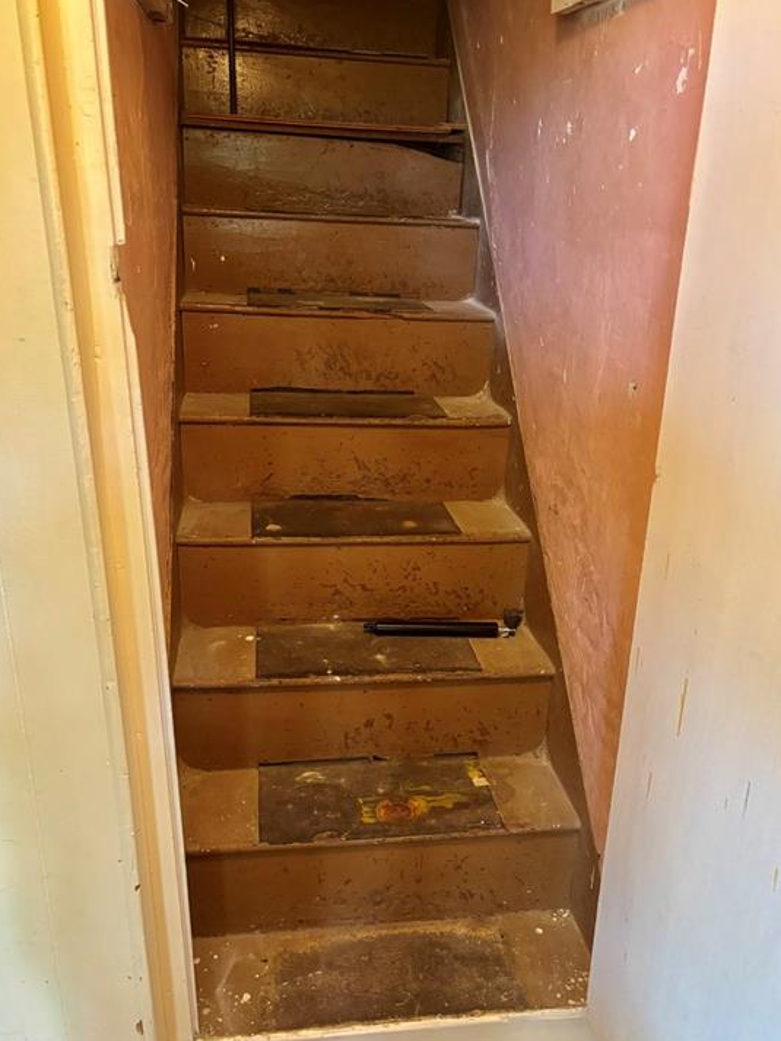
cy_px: 533
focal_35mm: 28
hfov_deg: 49.8
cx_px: 387
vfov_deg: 63.4
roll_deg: -0.8
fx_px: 842
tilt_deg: -20.2
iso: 400
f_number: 1.6
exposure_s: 1/40
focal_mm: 5.96
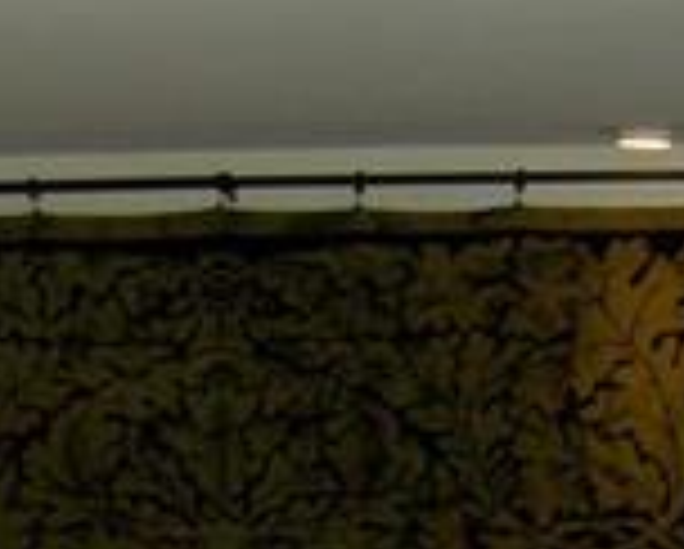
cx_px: 58
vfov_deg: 9.3
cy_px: 914
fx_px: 3243
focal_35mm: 160
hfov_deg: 11.9
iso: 100
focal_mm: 8
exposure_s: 1/59.5
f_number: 2.8
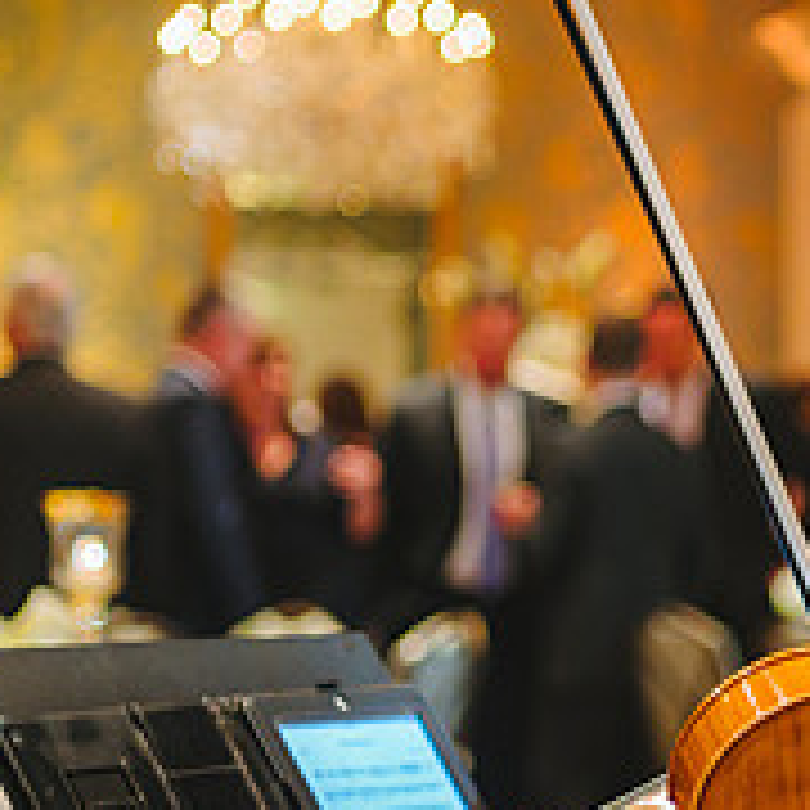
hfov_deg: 10.6
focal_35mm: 164
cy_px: 508
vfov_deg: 10.7
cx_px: 698
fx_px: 4342
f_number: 2.8
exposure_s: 1/80
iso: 2000
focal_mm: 60
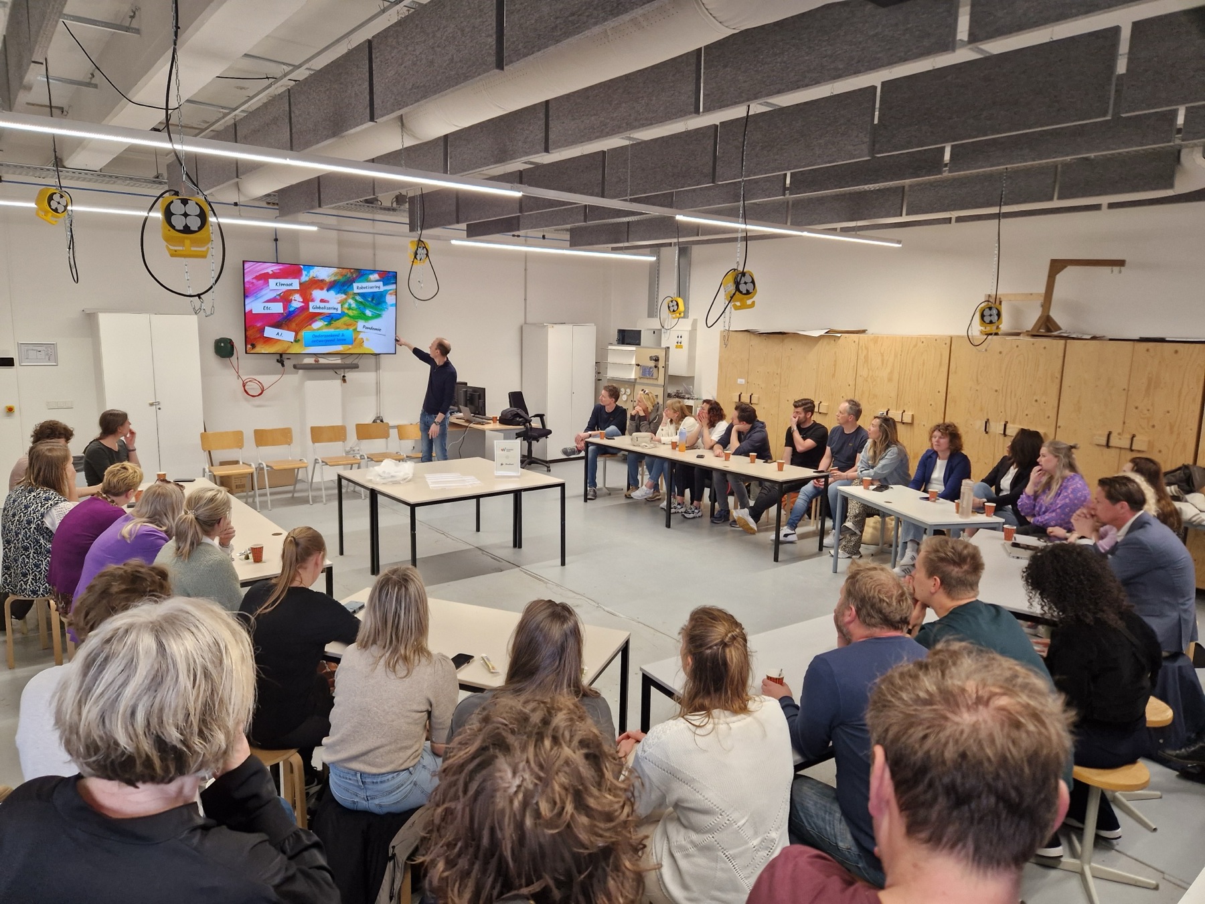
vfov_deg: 58.9
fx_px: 801
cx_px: 602
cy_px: 452
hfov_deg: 73.9
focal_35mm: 23
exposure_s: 1/180
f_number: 1.8
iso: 200
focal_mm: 5.4
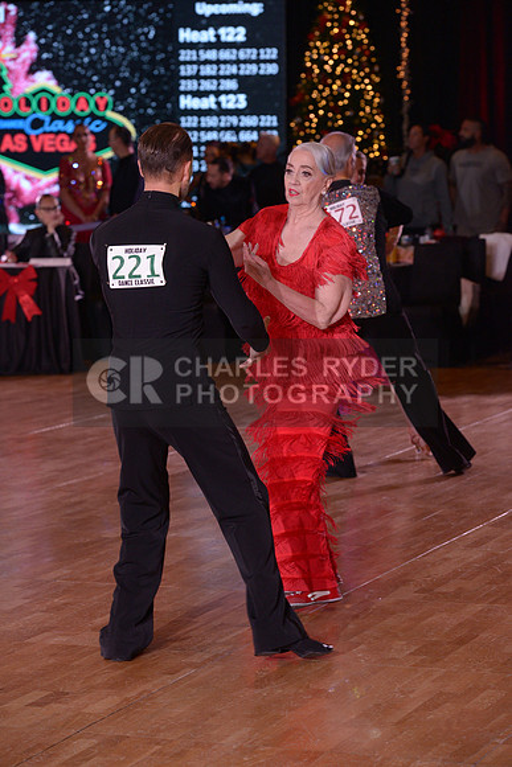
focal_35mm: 122
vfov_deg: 16.8
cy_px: 384
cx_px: 256
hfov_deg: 11.2
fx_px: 2601
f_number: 6.3
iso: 1250
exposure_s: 1/200
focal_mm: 122
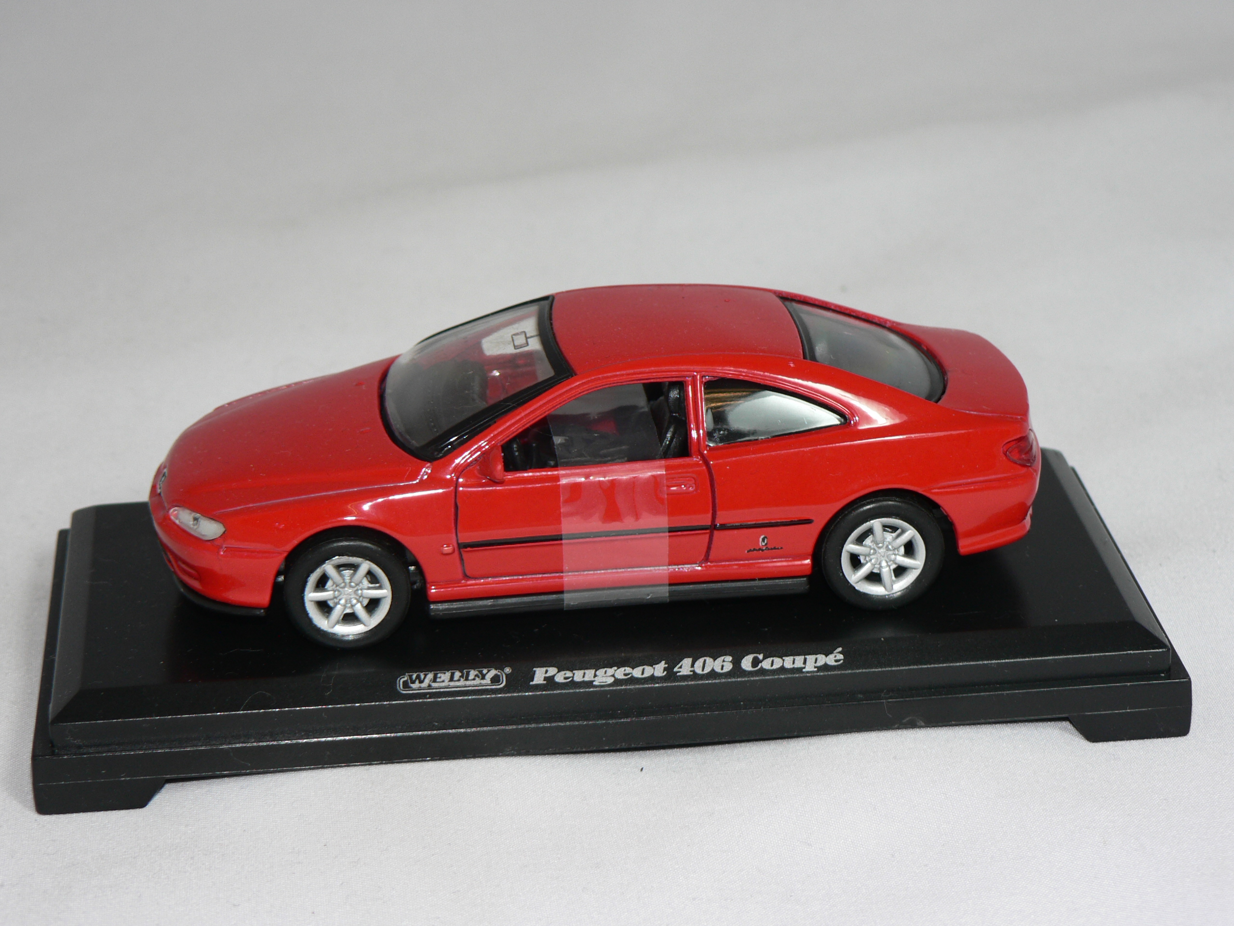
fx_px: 3387
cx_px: 617
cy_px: 463
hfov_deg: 20.7
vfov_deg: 15.6
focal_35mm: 95
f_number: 3.2
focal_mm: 15.8
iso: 80
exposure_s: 1/60
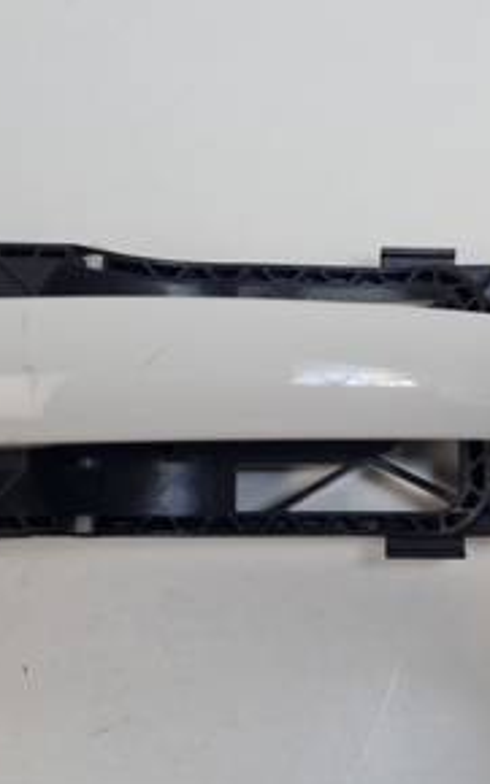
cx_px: 282
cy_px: 403
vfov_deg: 51.6
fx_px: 813
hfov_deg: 33.5
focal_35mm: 38
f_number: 1.8
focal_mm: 5.4
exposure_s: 1/332
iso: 50
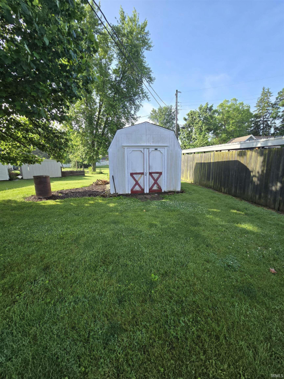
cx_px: 142
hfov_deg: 89.9
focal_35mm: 13
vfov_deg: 106.2
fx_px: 142
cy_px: 190
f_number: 2.2
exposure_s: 1/659
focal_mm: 2.2
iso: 50
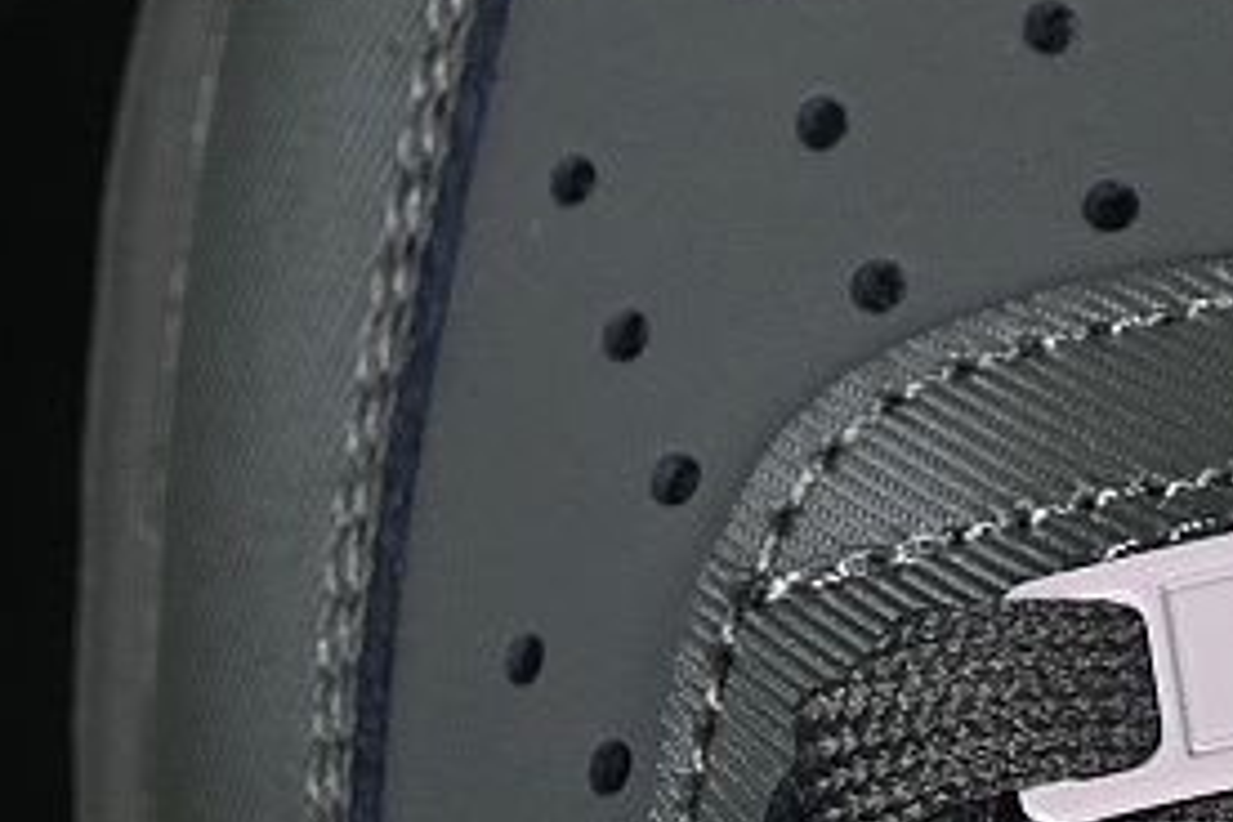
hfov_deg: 7.0
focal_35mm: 294
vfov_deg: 4.7
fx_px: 10069
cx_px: 1139
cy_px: 112
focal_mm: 50
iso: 160
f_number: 6.3
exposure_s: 1/60
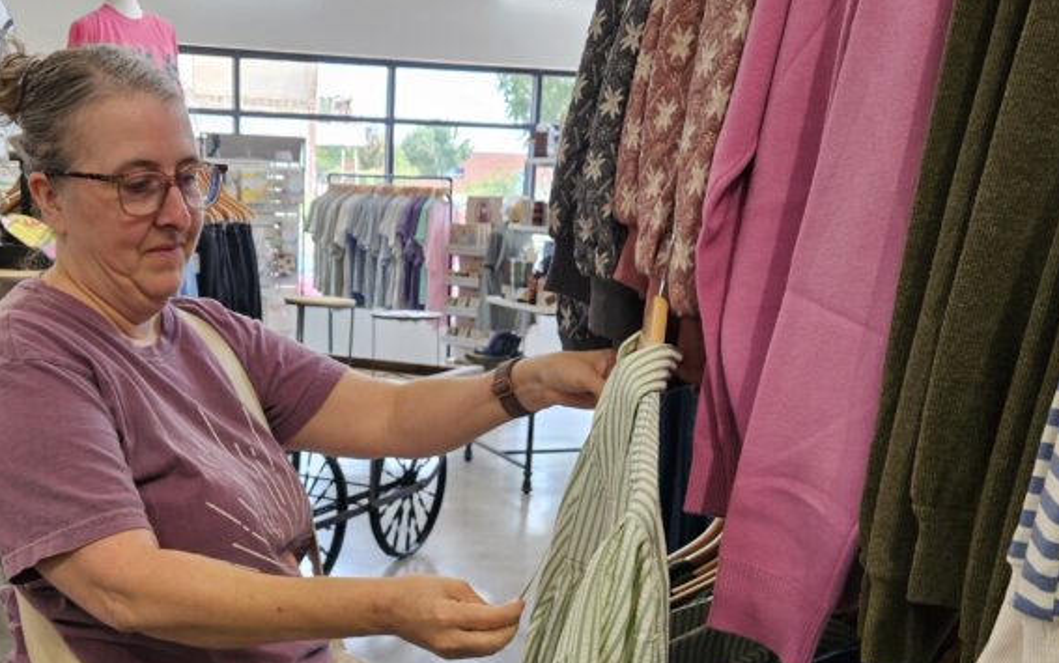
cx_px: 385
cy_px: 562
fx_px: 1271
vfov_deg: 28.4
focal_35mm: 44
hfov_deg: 44.8
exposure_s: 1/120
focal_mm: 5.4
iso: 80
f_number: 1.8
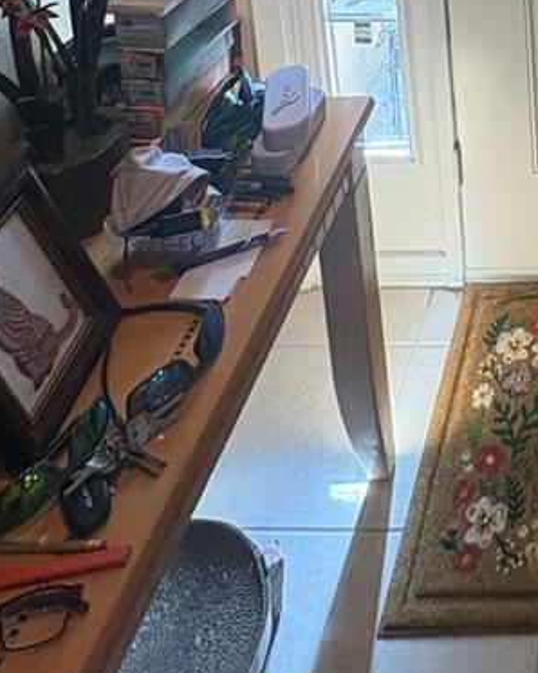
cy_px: -327
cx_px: 659
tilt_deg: -8.8
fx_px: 876
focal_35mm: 44
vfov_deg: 28.3
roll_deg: +1.3
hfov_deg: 29.1
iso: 250
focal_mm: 2.22
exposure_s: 1/60
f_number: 2.2
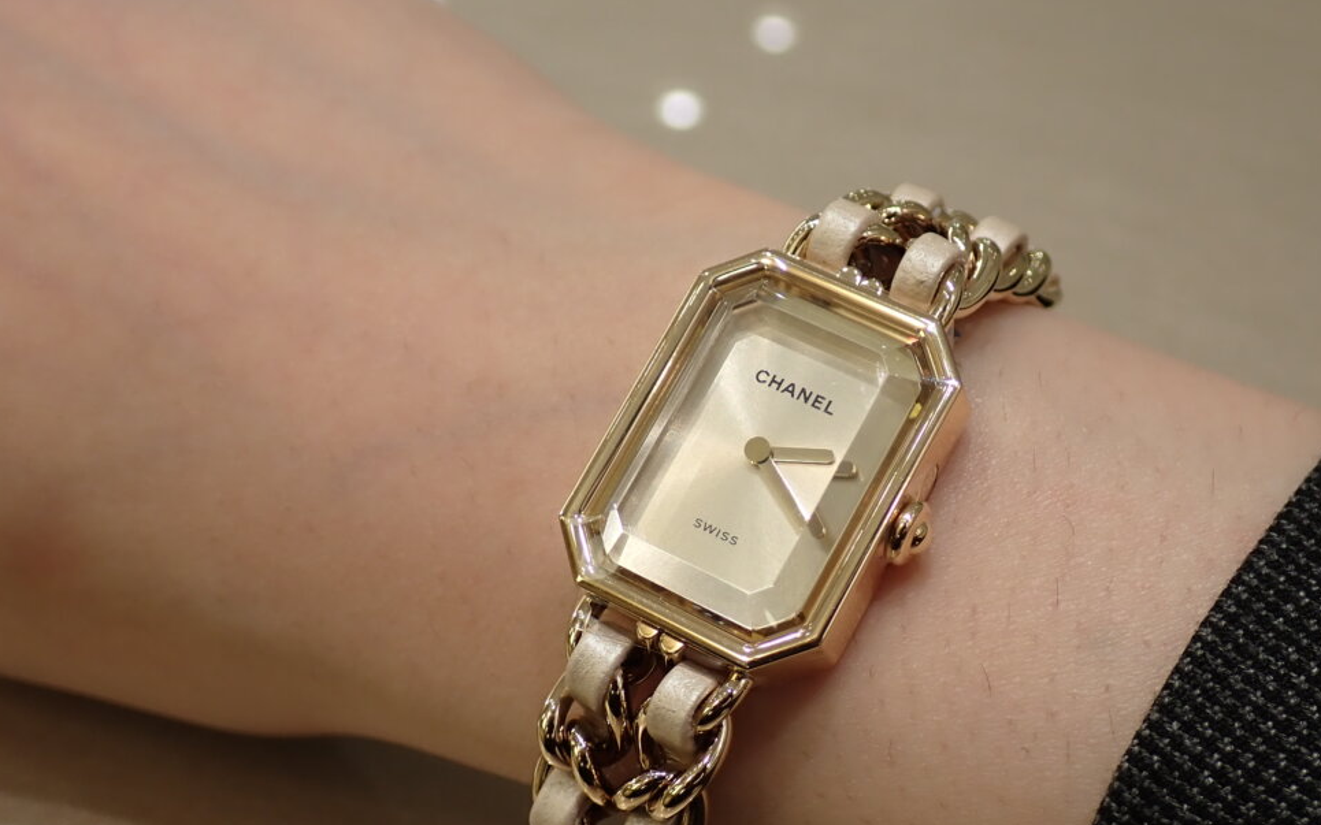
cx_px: 769
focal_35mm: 58
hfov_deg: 35.0
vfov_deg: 22.3
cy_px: 471
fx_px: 2088
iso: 100
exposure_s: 1/125
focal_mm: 7.84
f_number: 2.9
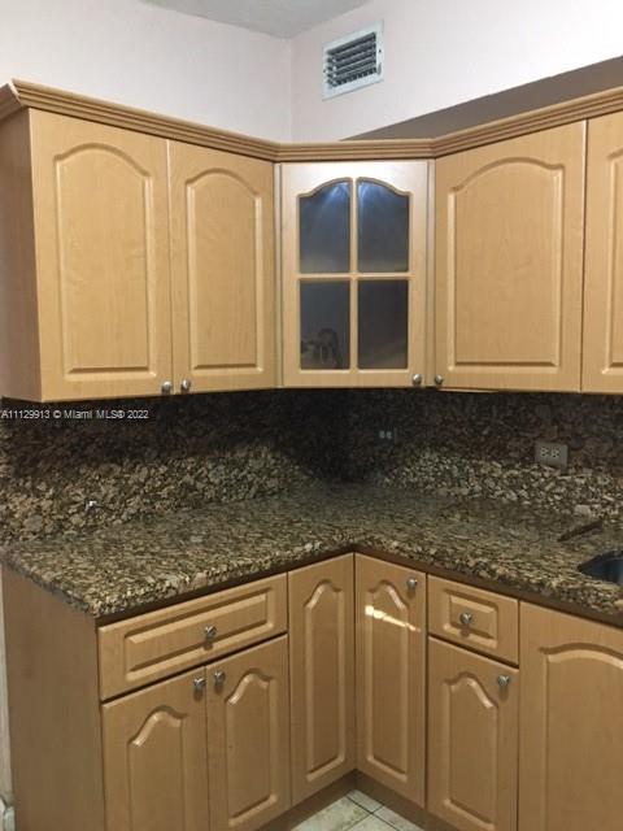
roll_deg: +0.4
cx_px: 312
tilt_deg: -3.0
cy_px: 416
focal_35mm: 29
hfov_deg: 48.2
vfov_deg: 61.7
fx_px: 696
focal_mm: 4.15
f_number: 2.2
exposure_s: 1/4
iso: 50
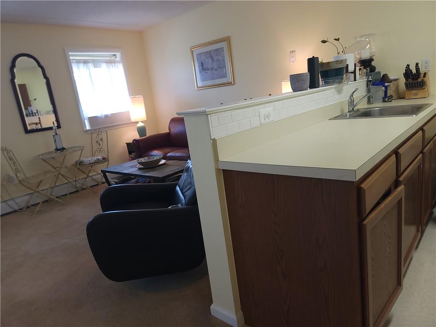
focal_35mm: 24
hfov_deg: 71.6
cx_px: 218
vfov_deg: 56.8
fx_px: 302
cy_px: 164
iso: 125
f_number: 1.8
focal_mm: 6.7
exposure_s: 1/60
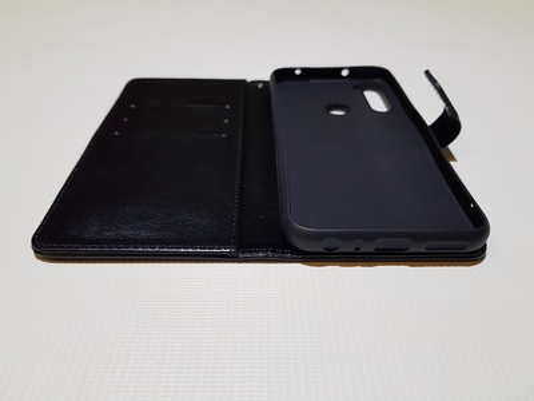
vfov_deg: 53.1
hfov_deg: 67.3
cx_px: 267
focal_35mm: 26
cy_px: 200
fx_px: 401
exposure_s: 1/50
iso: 200
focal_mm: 4.2
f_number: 1.7
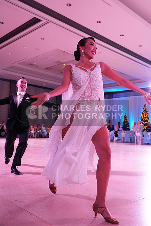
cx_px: 76
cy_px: 113
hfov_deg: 40.0
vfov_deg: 57.2
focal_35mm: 33
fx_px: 207
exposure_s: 1/250
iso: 2500
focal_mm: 33
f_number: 4.5
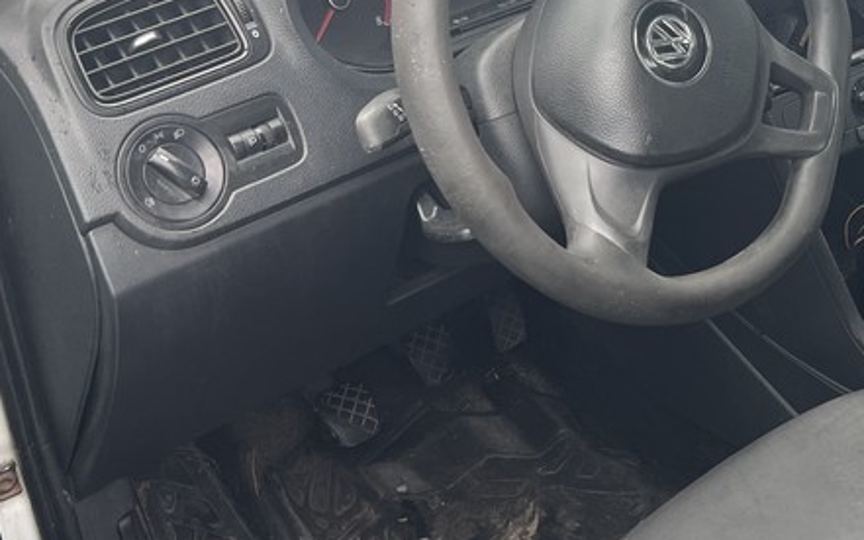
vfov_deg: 20.1
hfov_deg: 31.0
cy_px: 98
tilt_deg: -23.6
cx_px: 723
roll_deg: +2.0
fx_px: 1508
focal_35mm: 64
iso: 64
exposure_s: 1/121
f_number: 1.5
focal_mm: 5.7
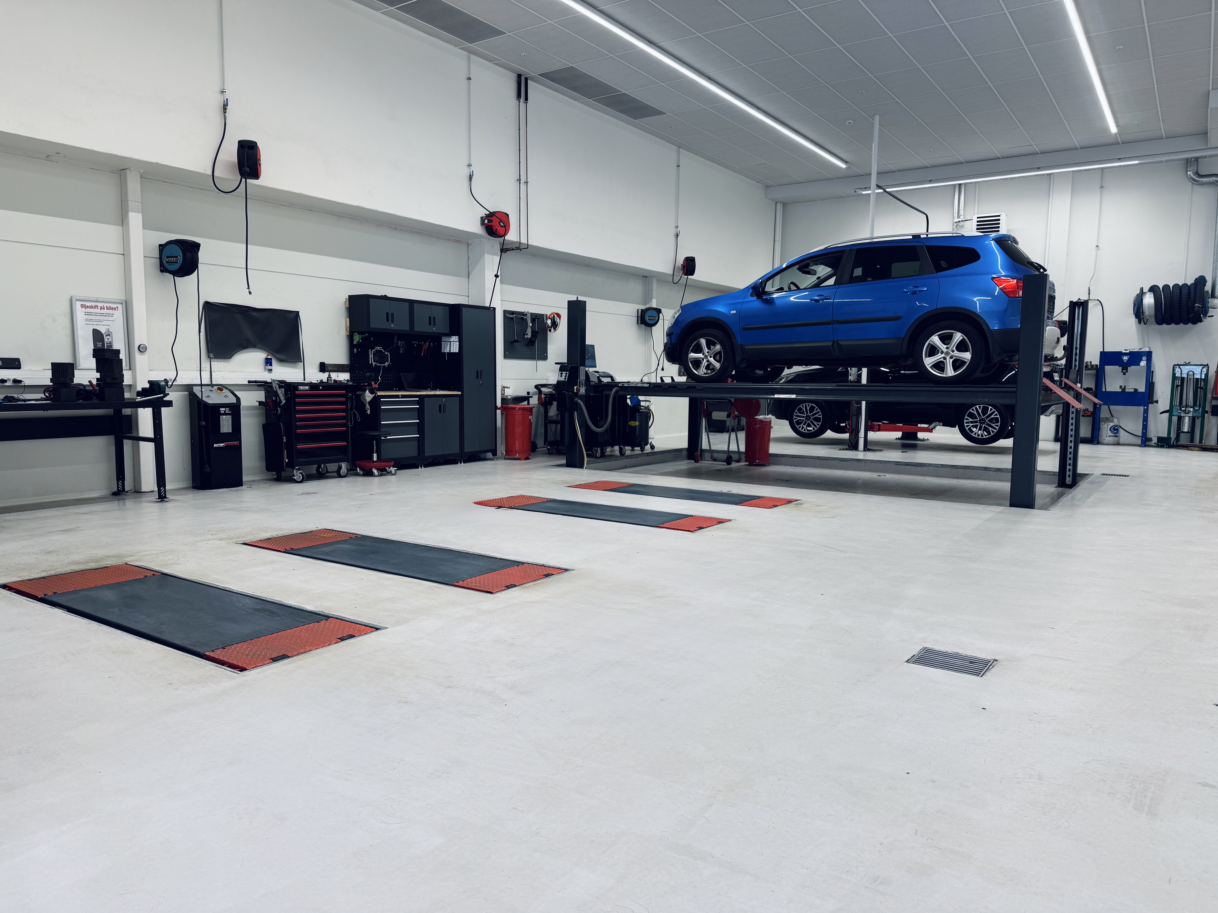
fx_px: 844
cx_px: 609
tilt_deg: -5.6
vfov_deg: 56.8
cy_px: 456
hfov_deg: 71.6
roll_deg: -0.8
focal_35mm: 24
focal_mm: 6.76
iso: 50
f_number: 1.78
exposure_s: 1/122
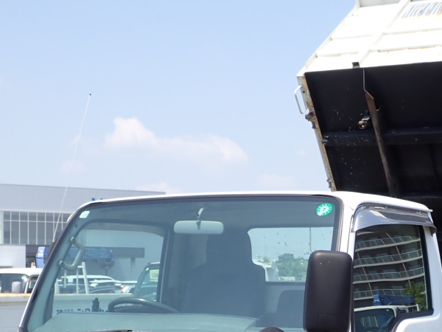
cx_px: 331
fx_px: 1034
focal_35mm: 81
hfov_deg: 23.9
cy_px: 308
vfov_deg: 17.9
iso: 100
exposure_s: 1/640
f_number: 3.5
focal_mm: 6.83
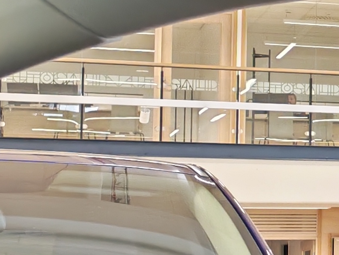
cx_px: 879
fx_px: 1655
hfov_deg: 9.9
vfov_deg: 8.8
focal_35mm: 169
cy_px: 150
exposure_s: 1/100
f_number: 1.9
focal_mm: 6.12
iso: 844
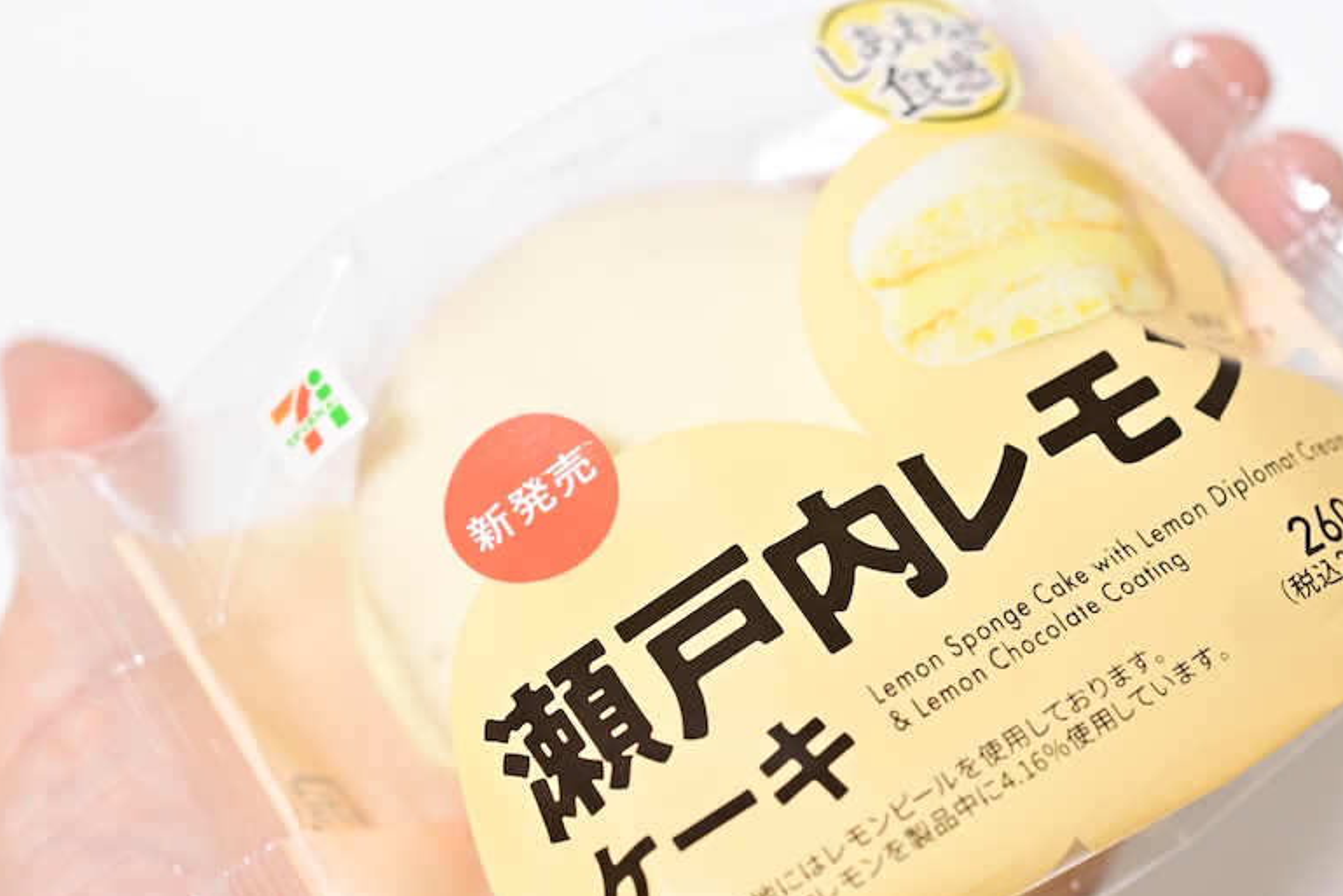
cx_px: 809
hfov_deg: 25.9
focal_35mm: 78
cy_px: 497
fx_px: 2910
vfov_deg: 17.5
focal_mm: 60
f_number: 5.6
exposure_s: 1/125
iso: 6400
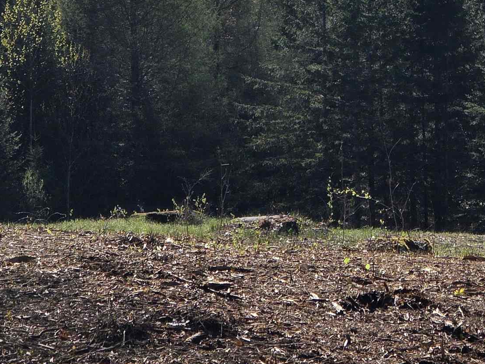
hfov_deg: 6.2
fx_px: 4483
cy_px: -123
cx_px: 512
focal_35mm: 320
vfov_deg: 4.6
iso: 64
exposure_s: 1/2222
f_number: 3.4
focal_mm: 18.6
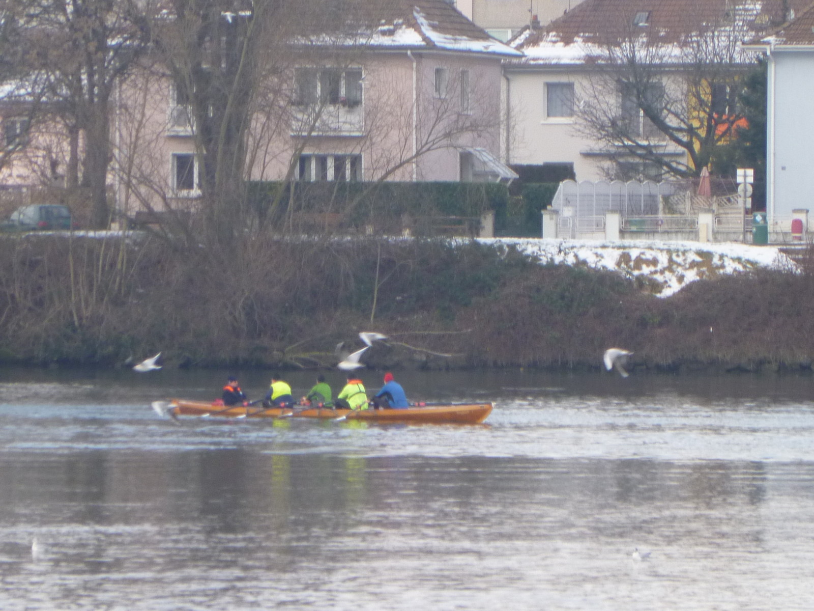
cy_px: 306
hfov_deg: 5.3
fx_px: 8771
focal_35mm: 373
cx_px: 407
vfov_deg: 4.0
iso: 160
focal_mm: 40
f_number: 5.9
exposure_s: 1/125
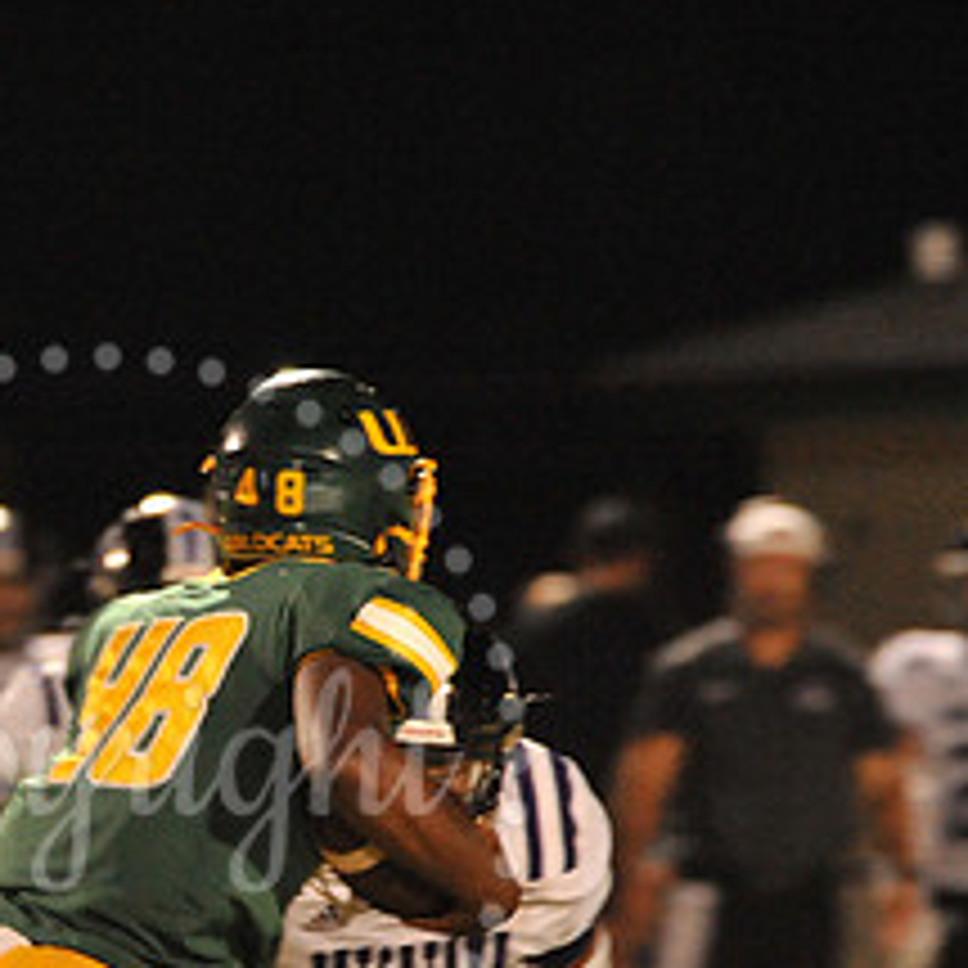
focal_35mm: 869
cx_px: 99
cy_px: 770
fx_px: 27493
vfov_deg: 2.0
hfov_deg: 2.0
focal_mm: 380
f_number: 6.3
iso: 6400
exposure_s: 1/160
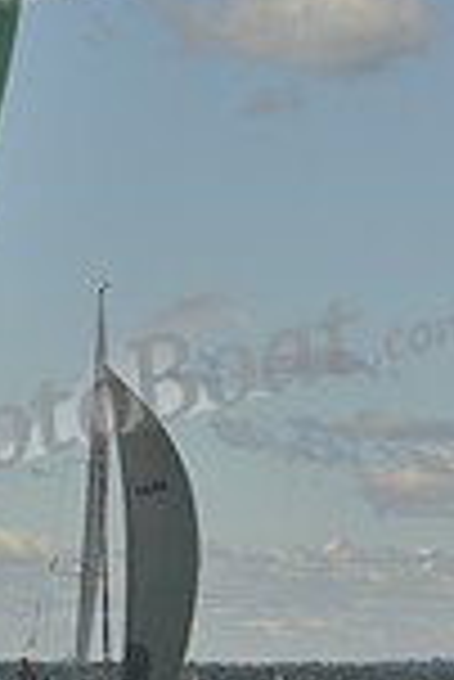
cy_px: -239
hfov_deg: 5.0
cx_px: -384
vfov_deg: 7.6
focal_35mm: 269
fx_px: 5077
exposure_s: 1/800
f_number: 6.3
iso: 200
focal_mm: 70
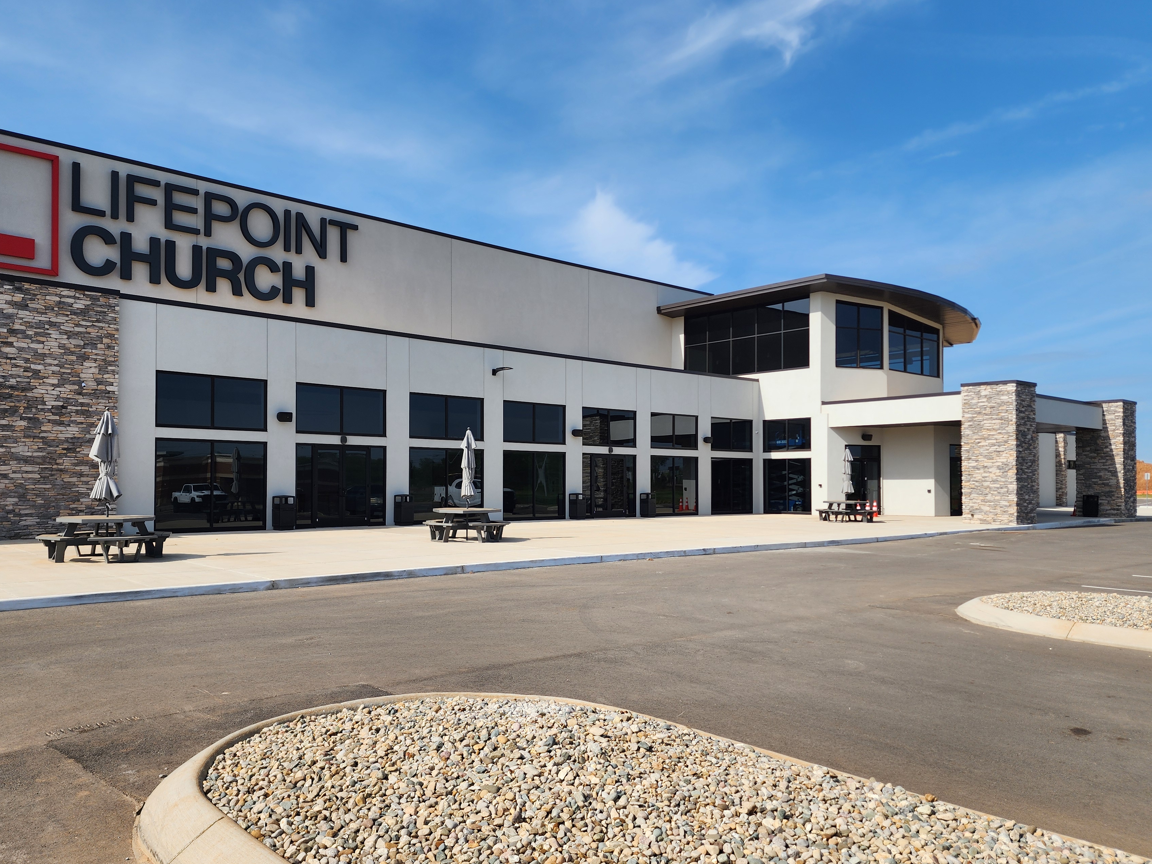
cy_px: 459
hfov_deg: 65.2
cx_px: 521
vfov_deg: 51.3
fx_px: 899
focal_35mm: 27
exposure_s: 1/1242
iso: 12
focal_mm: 6.4
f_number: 1.8
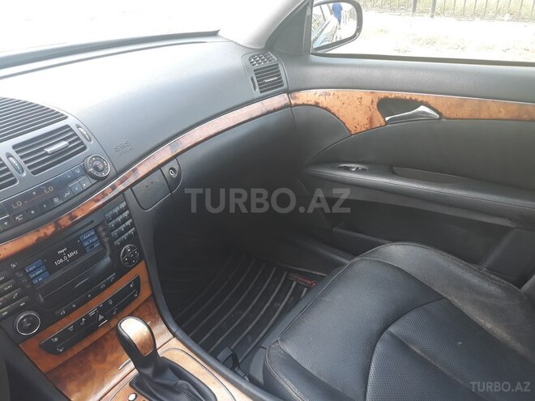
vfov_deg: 51.4
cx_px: 268
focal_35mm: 27
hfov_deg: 65.3
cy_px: 200
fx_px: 417
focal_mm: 3.71
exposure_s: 1/50
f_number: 1.7
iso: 64
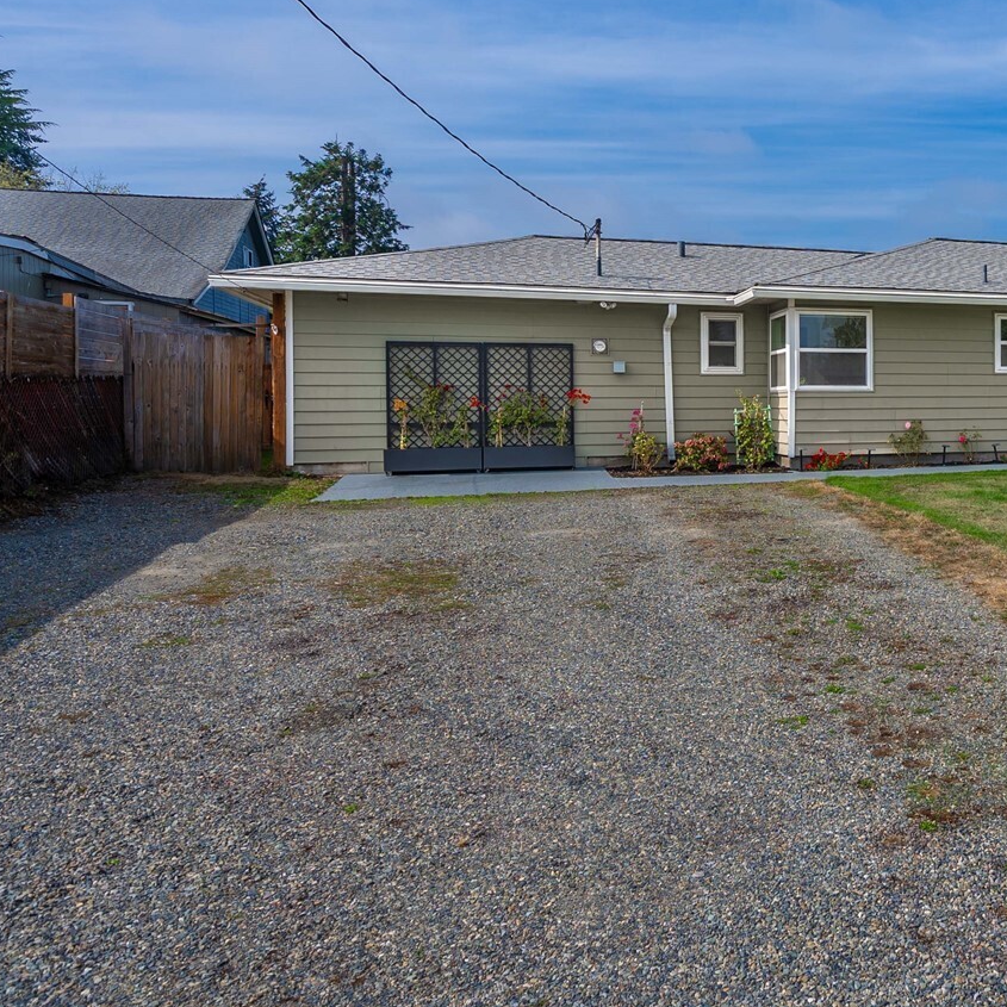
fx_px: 954
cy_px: 440
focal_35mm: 29
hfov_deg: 47.9
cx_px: 962
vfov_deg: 55.5
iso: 80
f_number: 7.1
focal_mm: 17
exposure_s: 1/200
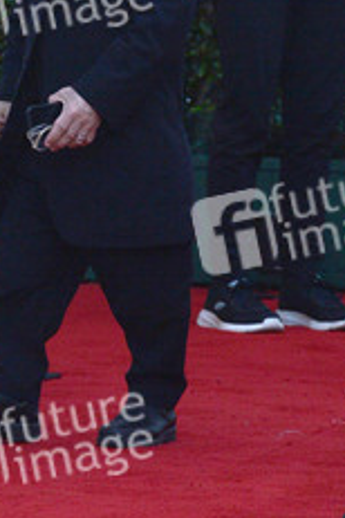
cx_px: 104
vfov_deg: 6.0
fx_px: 4973
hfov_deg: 4.0
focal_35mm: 346
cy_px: 110
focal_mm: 200
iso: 400
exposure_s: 1/250
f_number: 7.1
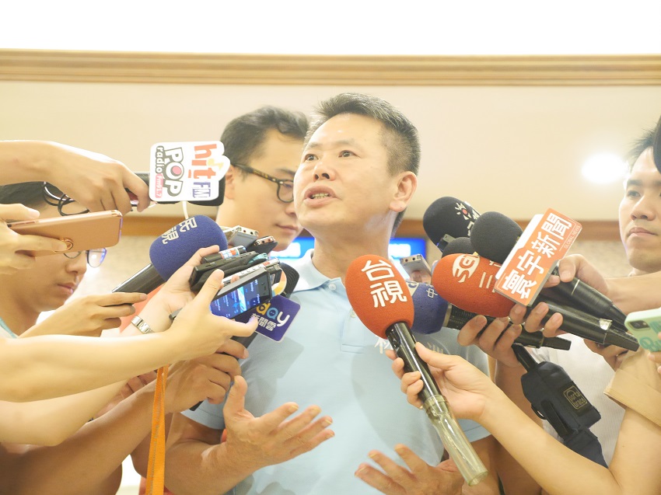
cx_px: 330
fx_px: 1260
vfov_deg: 22.2
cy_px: 248
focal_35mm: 66
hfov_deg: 29.4
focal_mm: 33
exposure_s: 1/50
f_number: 2.8
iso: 3200
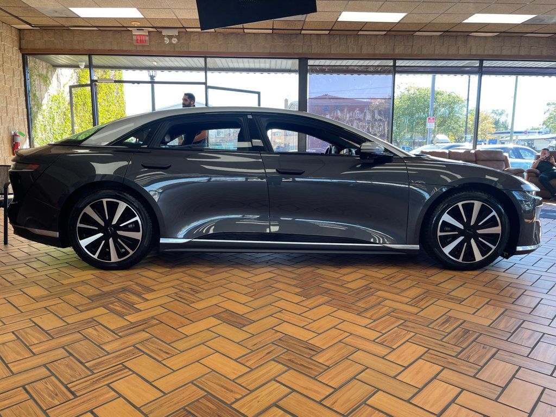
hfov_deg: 67.3
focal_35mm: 26
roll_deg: -0.2
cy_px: 208
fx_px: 418
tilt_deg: -7.8
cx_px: 278
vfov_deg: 53.1
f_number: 1.6
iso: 32
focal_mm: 4.2
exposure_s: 1/120
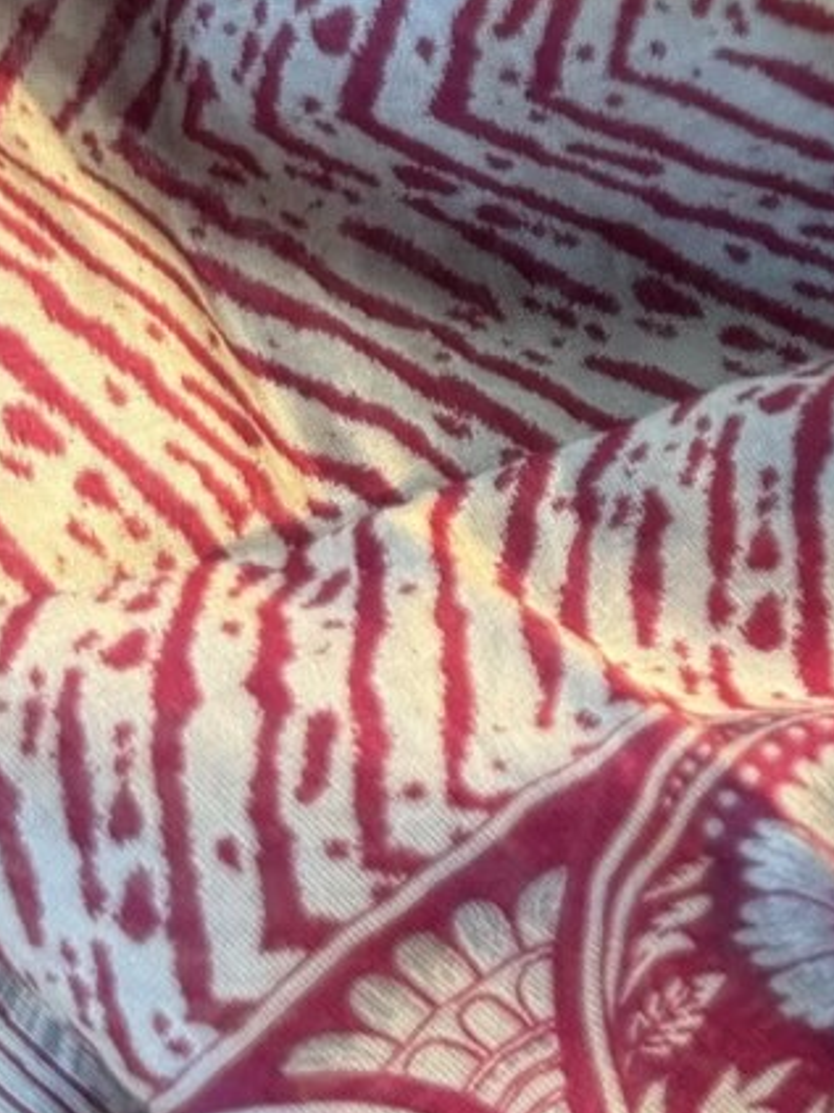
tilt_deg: -83.4
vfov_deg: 15.8
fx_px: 3889
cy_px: -164
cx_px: 1655
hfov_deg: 11.1
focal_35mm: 121
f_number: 1.78
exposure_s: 1/121
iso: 100
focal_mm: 6.76
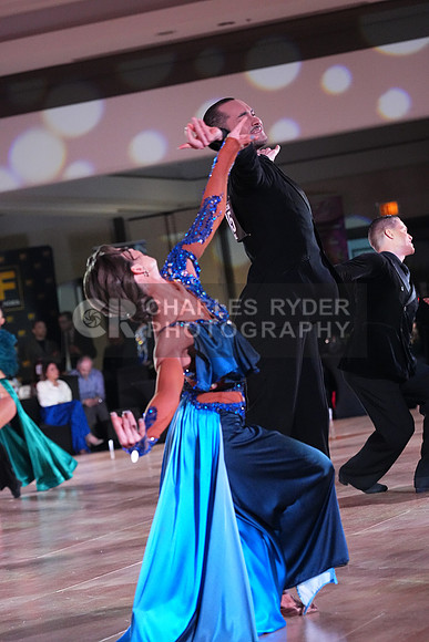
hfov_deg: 11.0
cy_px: 321
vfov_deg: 16.4
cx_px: 214
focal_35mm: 125
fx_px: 2233
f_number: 5
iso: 10000
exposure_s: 1/400
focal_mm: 125
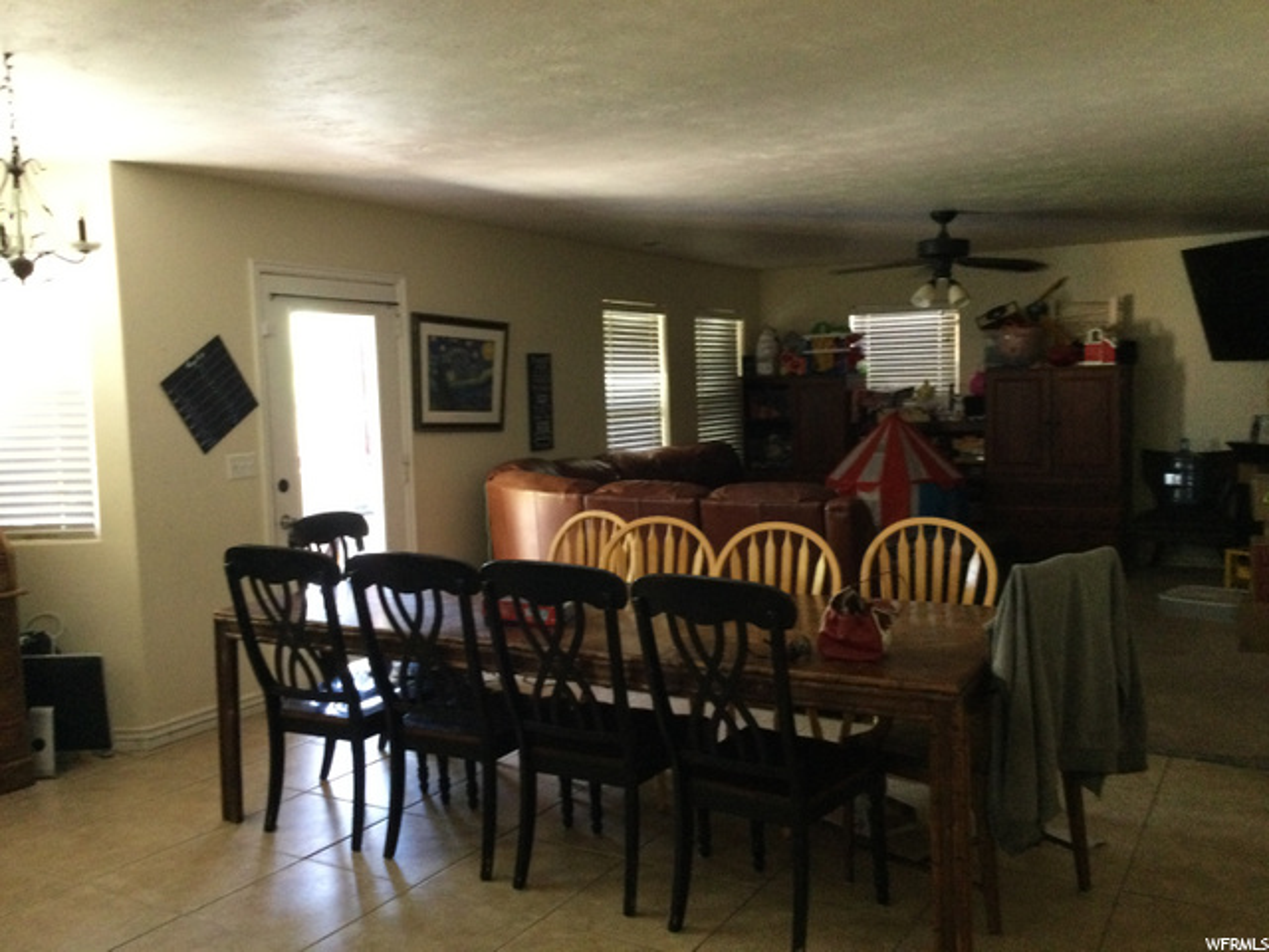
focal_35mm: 31
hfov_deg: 58.4
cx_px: 634
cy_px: 476
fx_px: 1136
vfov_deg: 45.4
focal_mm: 3.3
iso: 200
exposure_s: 1/24
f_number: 2.4
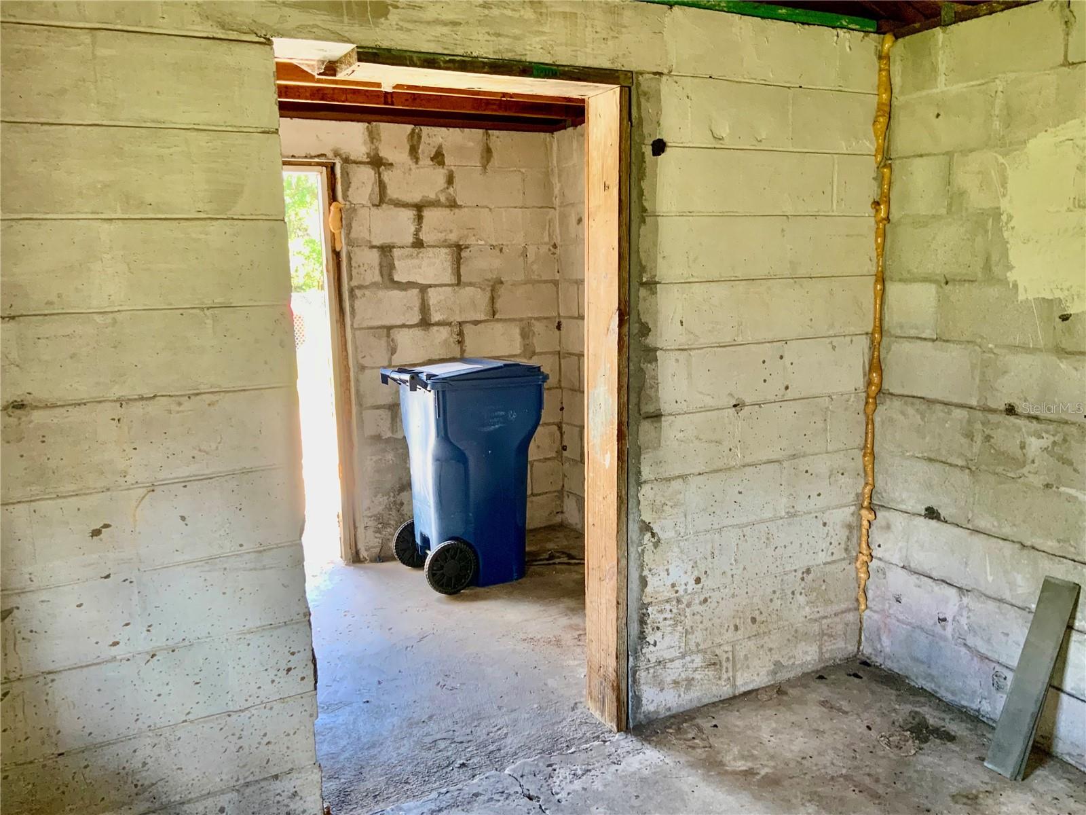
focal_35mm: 29
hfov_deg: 61.7
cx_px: 543
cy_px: 408
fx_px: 910
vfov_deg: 48.2
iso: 100
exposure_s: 1/60
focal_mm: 3
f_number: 1.8
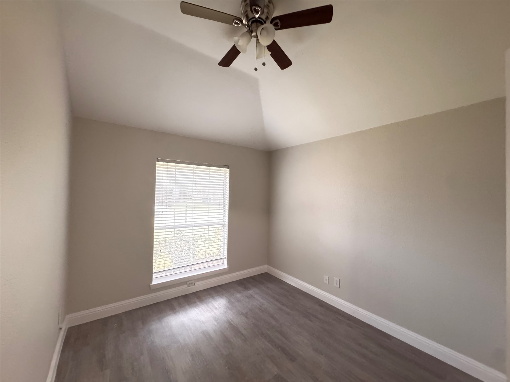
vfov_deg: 85.7
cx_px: 255
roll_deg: -0.9
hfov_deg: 102.1
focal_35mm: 14
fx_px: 206
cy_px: 191
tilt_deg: +0.6
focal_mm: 2.22
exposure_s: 1/40
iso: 1250
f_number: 2.2
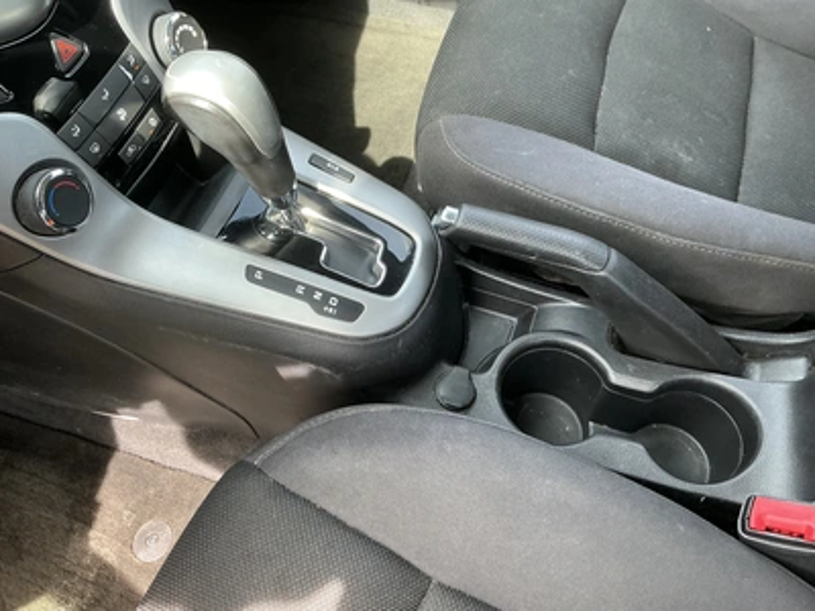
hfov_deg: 63.4
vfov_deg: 49.7
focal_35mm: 28
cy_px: 306
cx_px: 408
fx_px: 659
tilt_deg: -58.5
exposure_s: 1/122
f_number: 1.8
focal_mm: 3
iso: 50
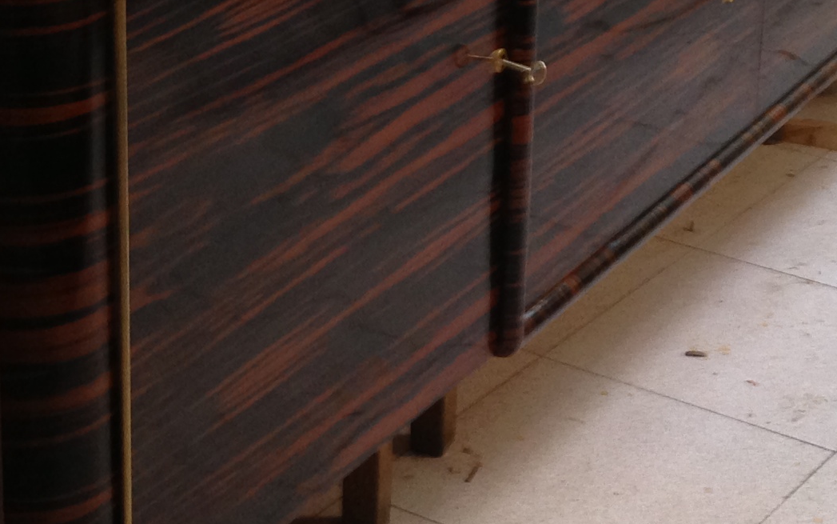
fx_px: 2487
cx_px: 446
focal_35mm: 109
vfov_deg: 11.9
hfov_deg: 19.1
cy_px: -10
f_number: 2.4
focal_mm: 4.13
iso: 100
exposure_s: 1/20
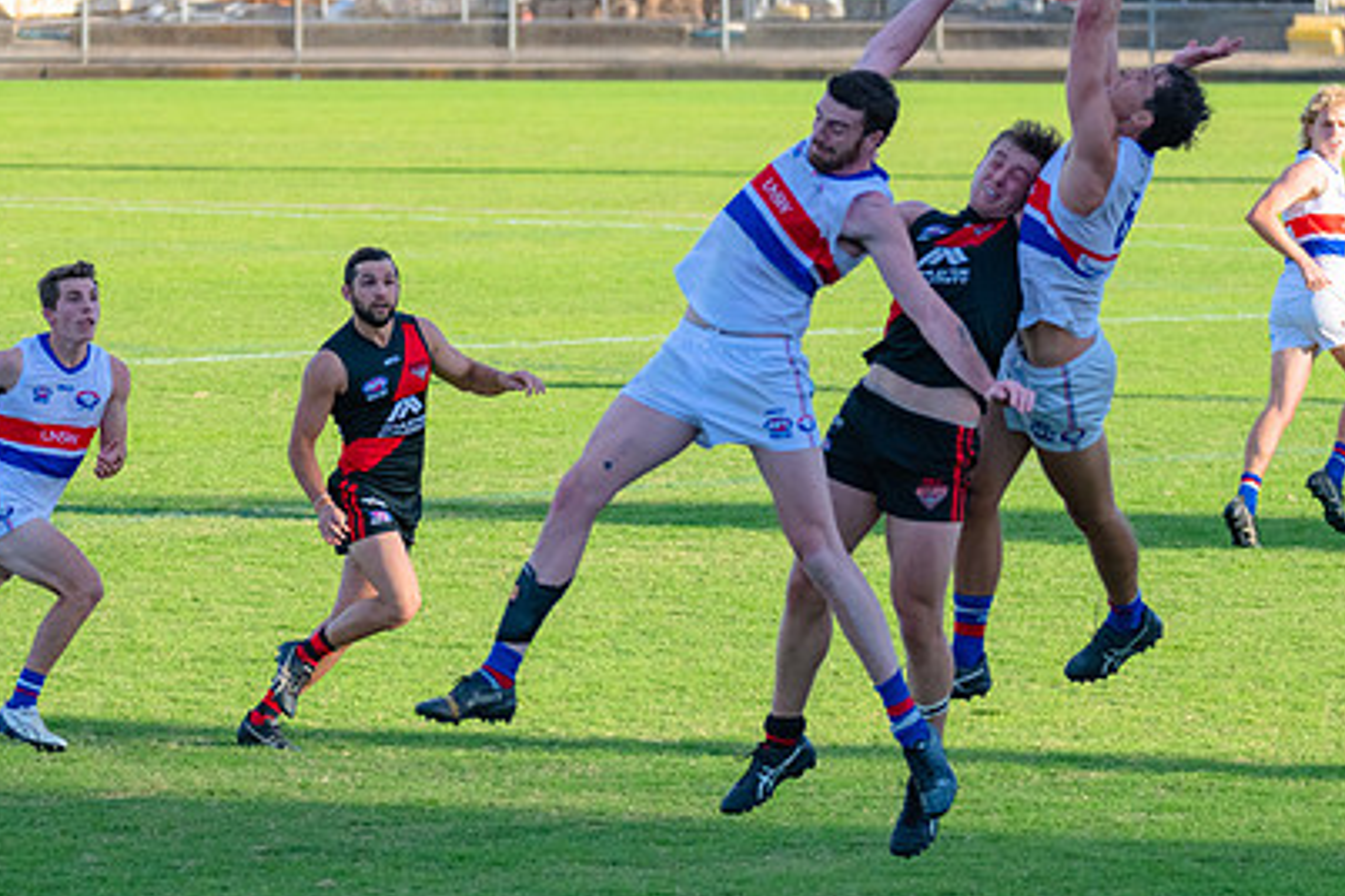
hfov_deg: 5.8
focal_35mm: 353
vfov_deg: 3.9
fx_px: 13187
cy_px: 408
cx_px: 627
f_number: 5.3
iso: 1000
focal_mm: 220
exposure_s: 1/2500
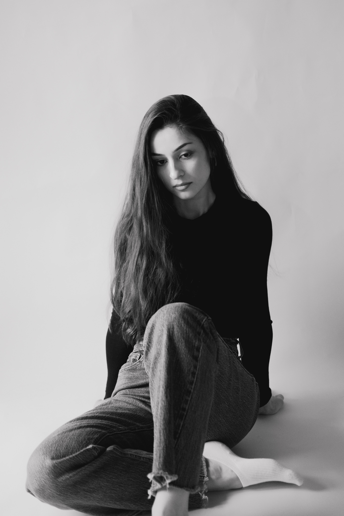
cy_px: 258
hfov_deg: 25.5
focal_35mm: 53
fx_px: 760
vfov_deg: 37.5
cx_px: 172
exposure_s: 1/100
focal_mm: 35
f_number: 2
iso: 1600
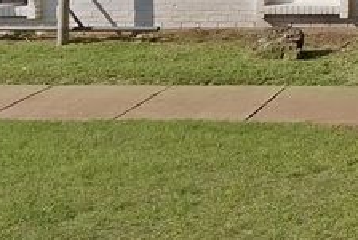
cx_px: 599
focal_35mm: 96
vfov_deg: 13.2
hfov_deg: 17.9
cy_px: -160
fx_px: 956
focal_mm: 21
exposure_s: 1/320
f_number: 9
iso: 640
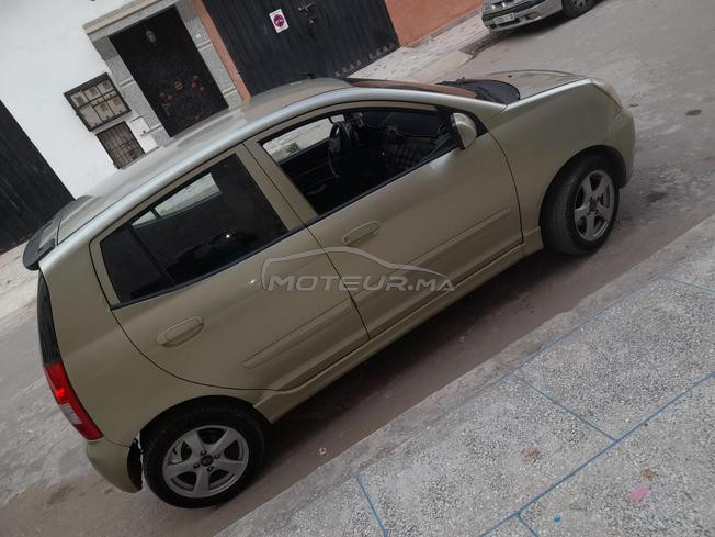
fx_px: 516
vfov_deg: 54.9
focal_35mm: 25
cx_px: 358
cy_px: 268
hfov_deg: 69.4
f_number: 2
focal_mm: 4.6
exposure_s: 1/50
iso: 32
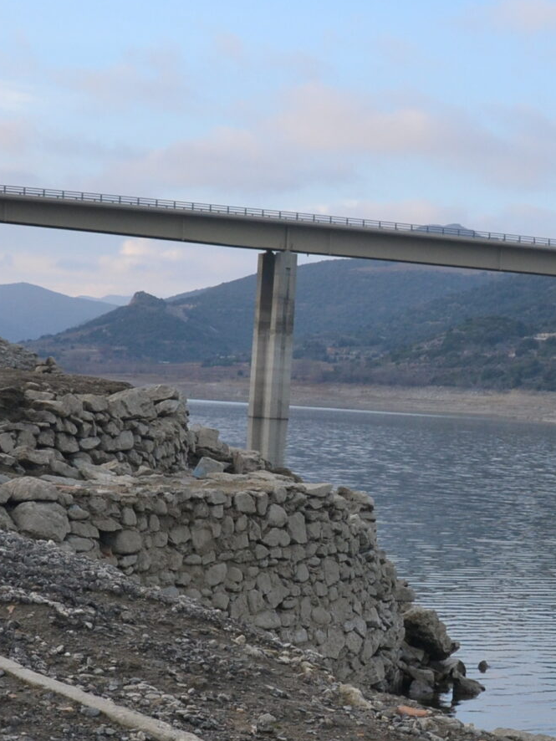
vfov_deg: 19.6
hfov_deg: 14.7
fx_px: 2141
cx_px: 484
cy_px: 502
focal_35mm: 100
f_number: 3.8
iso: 400
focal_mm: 24
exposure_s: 1/800
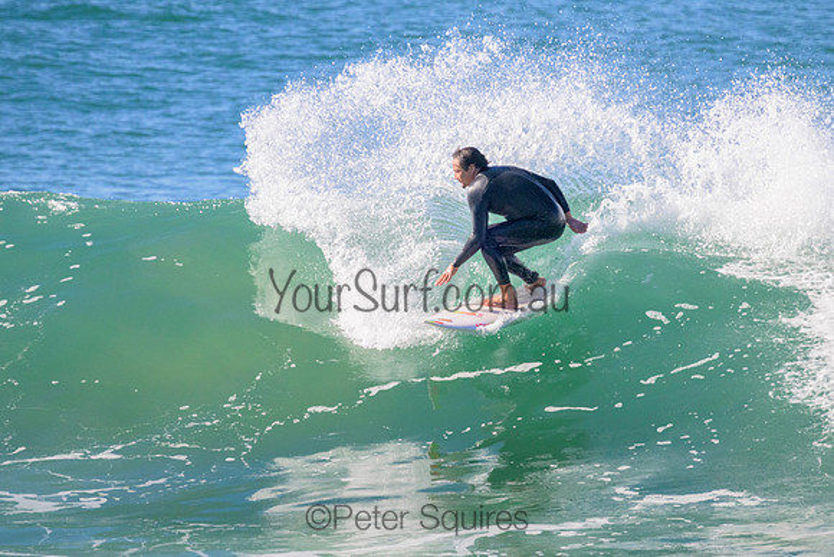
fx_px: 21906
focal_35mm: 945
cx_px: 493
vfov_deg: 1.5
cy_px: 234
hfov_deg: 2.2
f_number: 11
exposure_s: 1/2000
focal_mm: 800
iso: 1600
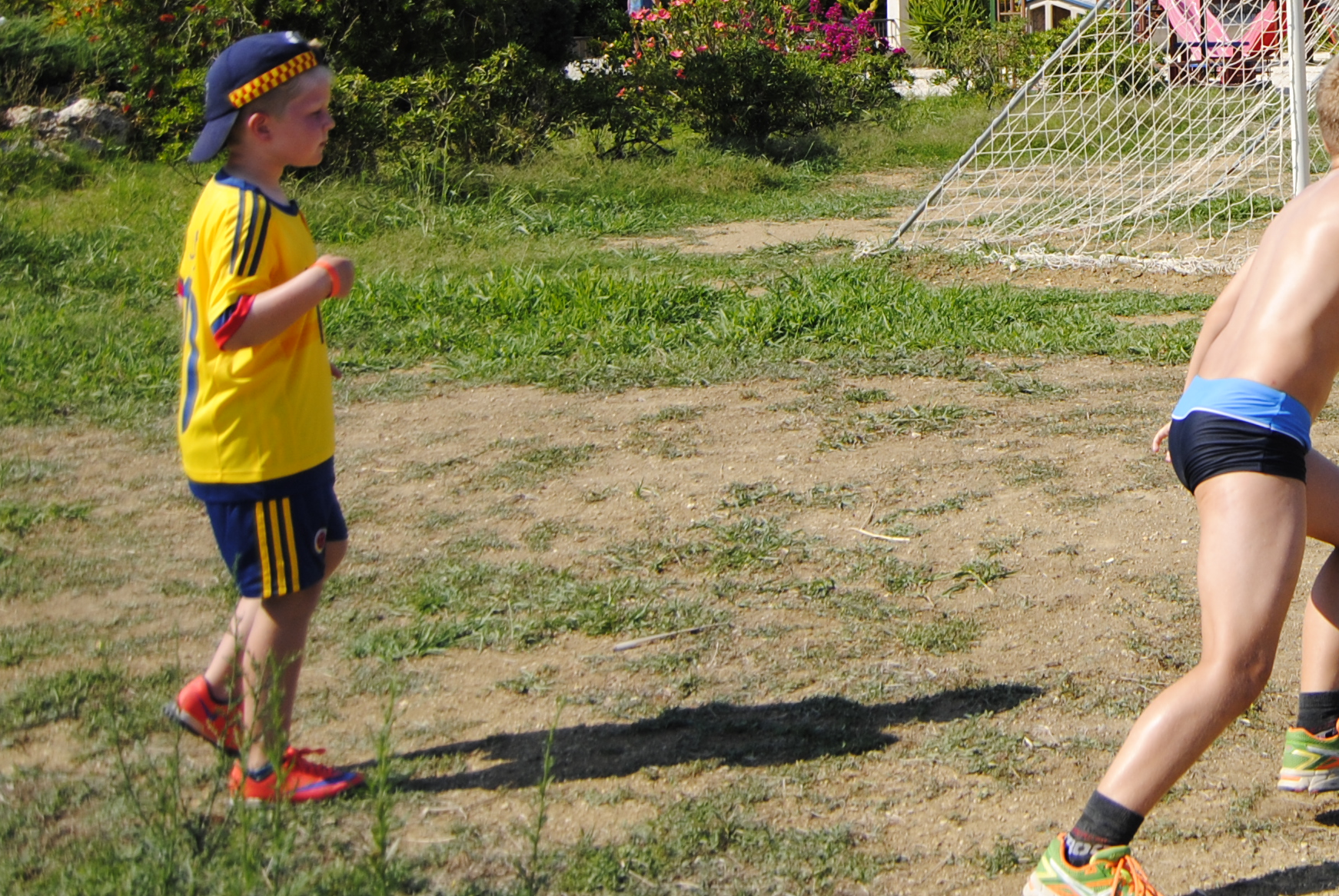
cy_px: 15
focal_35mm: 60
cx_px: 1301
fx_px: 2234
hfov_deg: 31.2
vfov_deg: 21.9
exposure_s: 1/1000
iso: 100
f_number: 4.5
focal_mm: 18
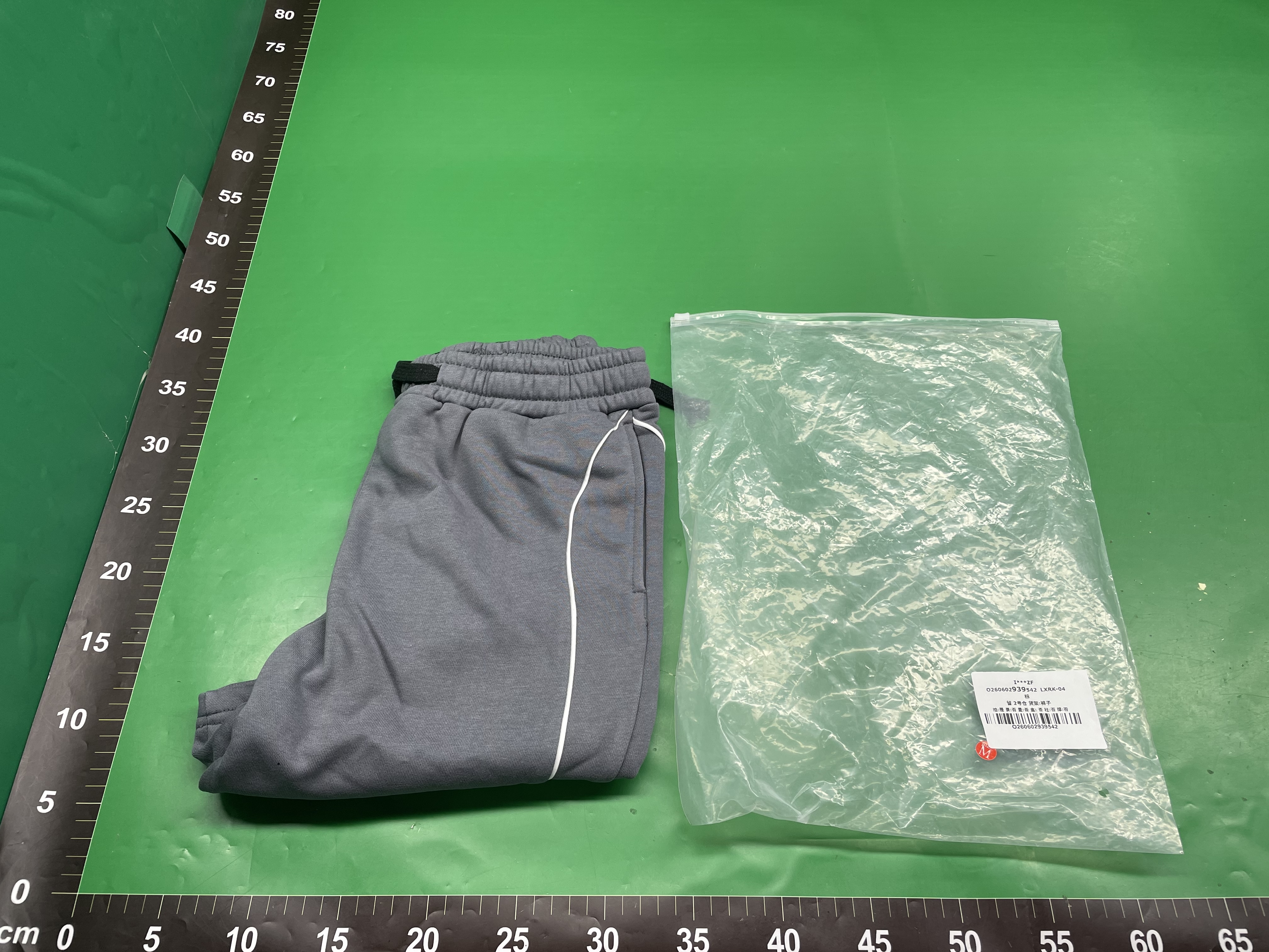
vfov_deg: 53.1
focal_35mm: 26
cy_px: 476
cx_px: 634
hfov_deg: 67.3
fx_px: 953
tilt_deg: -57.8
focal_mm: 4.2
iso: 40
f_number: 1.6
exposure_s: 1/100
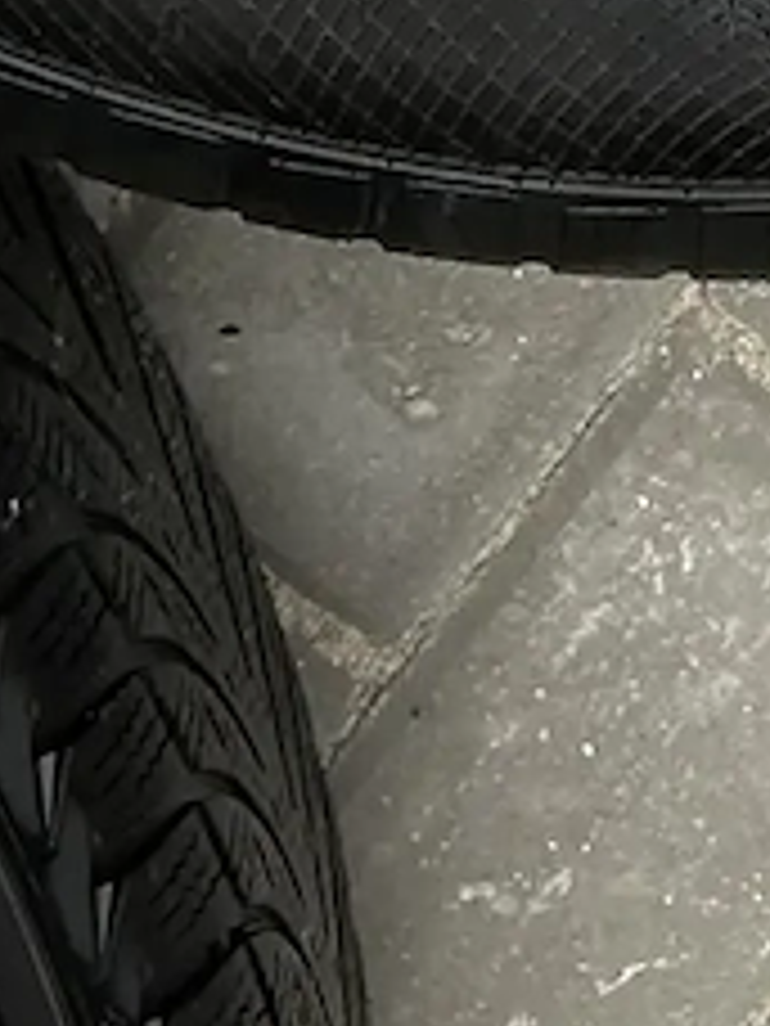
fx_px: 8334
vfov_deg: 6.6
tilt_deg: -85.5
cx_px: 653
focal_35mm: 281
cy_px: -1616
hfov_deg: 5.3
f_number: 1.78
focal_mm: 6.86
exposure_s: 1/242
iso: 64
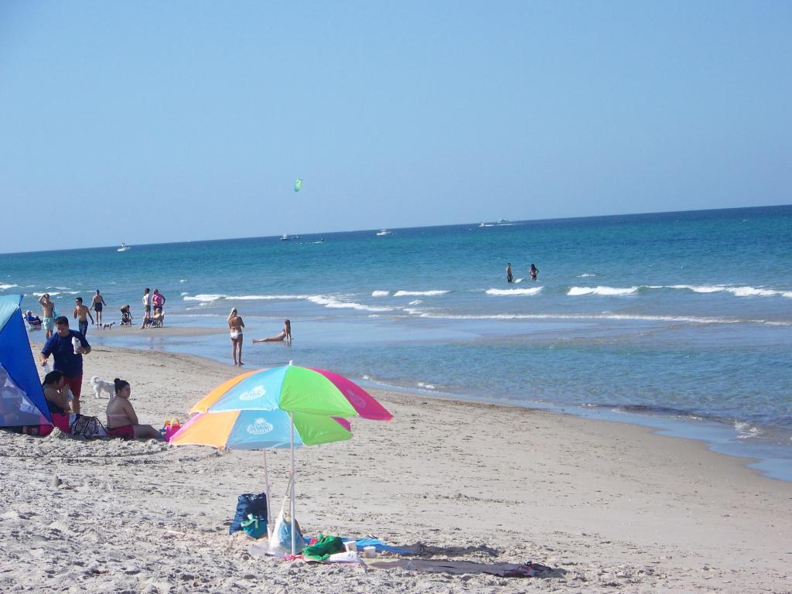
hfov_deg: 14.4
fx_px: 3135
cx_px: 396
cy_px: 297
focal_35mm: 137
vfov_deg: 10.8
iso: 64
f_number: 3.2
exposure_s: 1/1000
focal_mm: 22.2
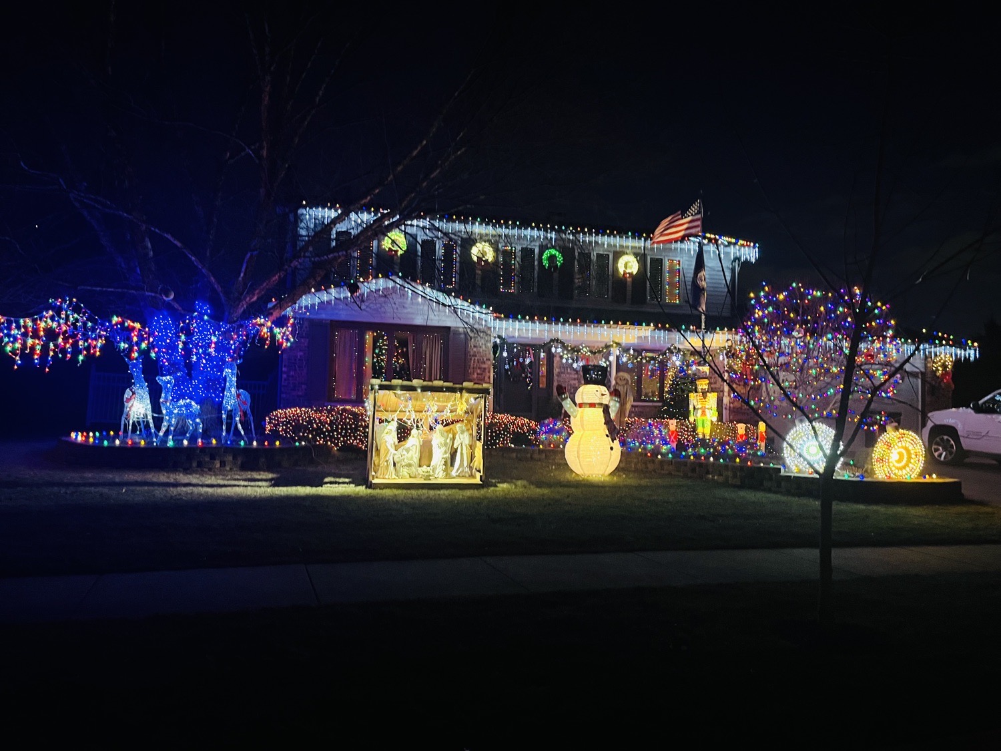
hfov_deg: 67.3
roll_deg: -0.6
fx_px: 752
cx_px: 500
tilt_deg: +1.0
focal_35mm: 26
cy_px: 376
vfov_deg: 53.1
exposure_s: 1/40
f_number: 1.6
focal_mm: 5.1
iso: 640
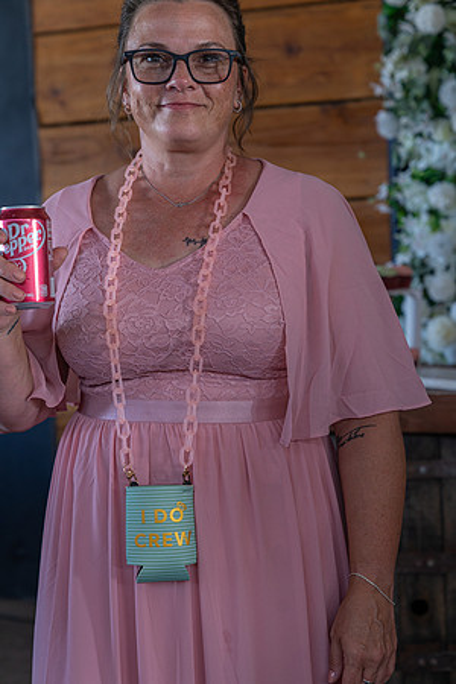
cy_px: 342
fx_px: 1330
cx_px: 228
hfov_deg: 19.5
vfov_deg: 28.8
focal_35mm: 70
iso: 1000
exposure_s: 1/160
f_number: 4
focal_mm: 70
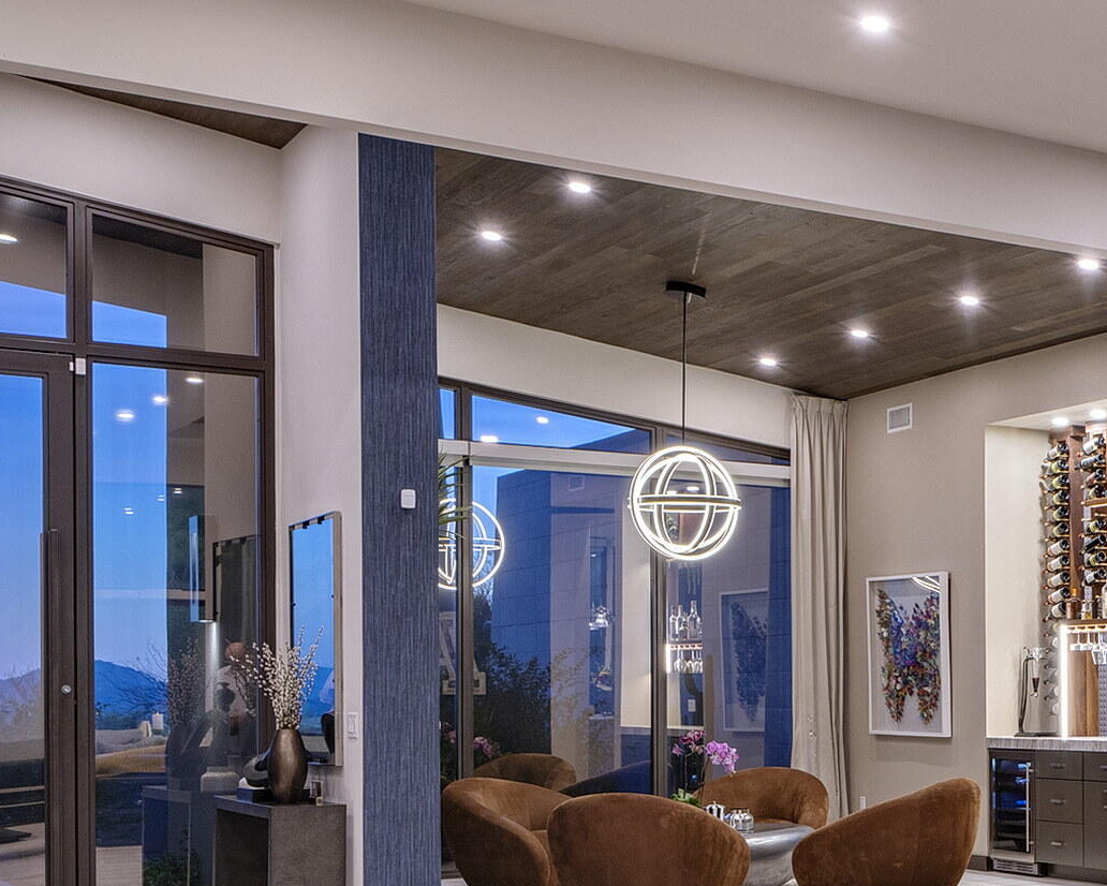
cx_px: 1426
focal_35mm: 56
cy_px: 692
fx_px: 1835
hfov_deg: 28.0
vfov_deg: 26.7
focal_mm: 22
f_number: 9
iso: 200
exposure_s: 1/2
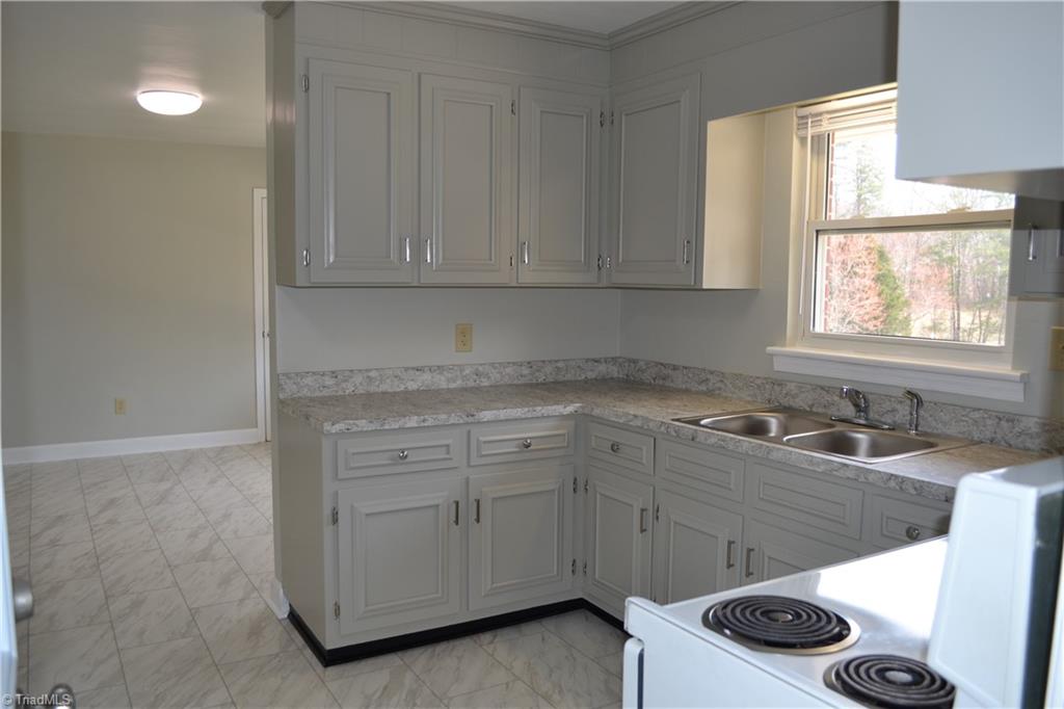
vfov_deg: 47.9
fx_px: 798
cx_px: 532
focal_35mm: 27
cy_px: 354
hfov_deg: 67.4
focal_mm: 18
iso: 280
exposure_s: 1/125
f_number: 4
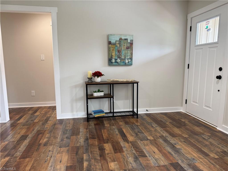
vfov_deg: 56.8
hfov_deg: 71.6
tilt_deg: -7.3
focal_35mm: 24
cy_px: 86
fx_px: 158
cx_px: 114
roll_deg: +0.2
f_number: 1.78
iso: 200
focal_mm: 6.76
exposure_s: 1/120
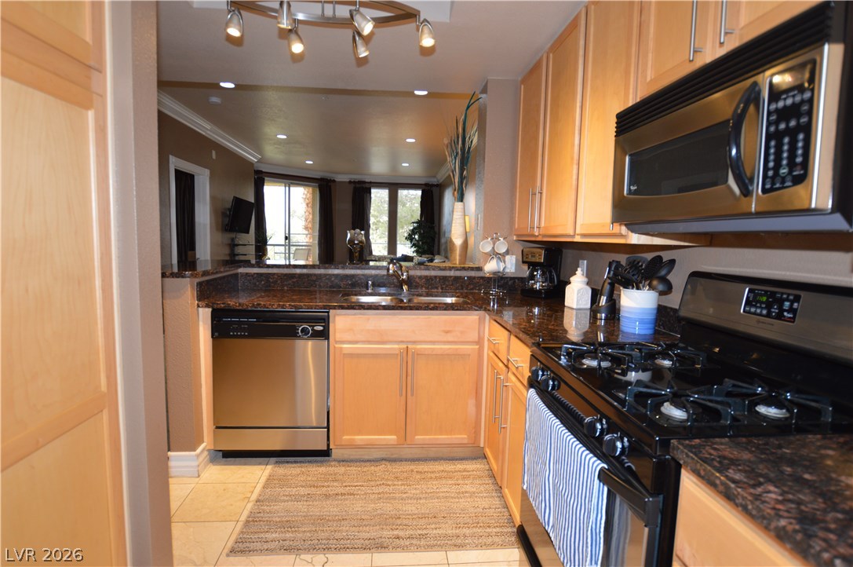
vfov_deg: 67.2
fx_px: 426
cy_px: 284
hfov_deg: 90.1
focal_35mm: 18
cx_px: 426
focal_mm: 12
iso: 400
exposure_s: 1/60
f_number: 4
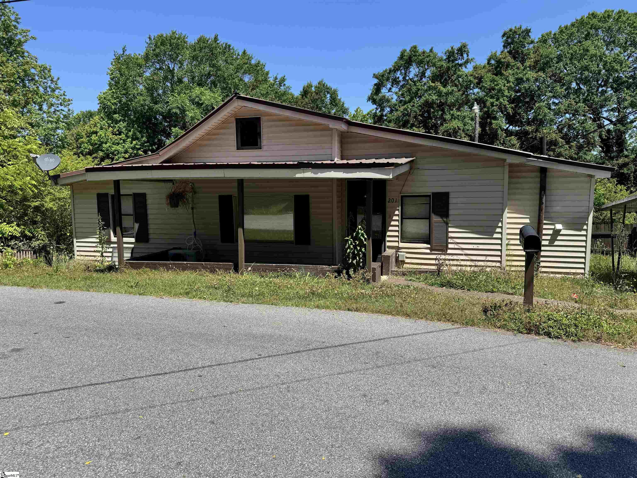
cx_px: 318
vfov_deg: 56.8
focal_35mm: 24
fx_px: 442
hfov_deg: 71.6
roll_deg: +0.6
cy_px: 239
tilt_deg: -7.5
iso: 80
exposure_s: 1/4950
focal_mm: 6.76
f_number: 1.78
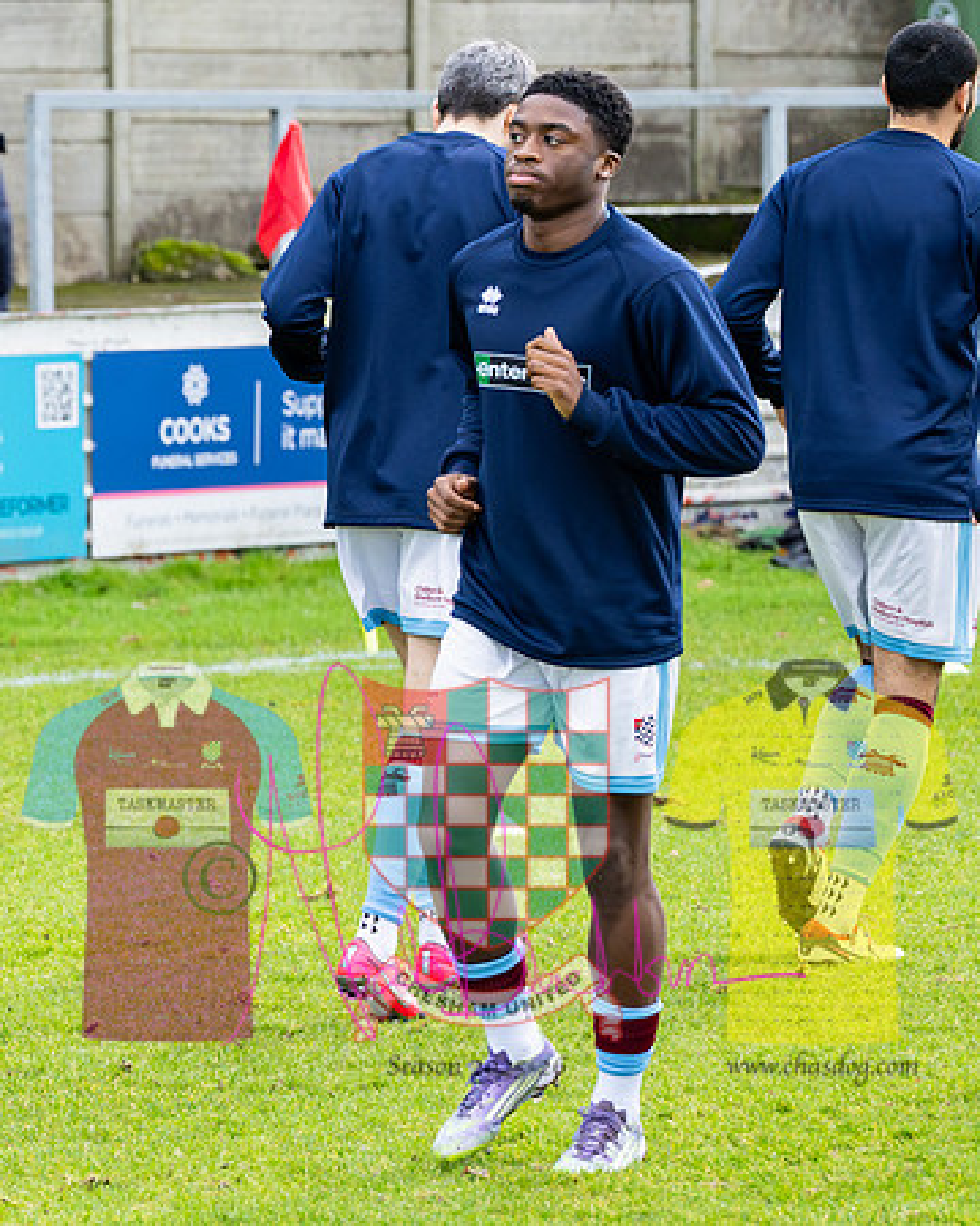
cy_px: 630
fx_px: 9710
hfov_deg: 5.8
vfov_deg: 7.2
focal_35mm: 268
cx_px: -80
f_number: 4.5
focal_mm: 110
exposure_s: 1/2000
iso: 1250
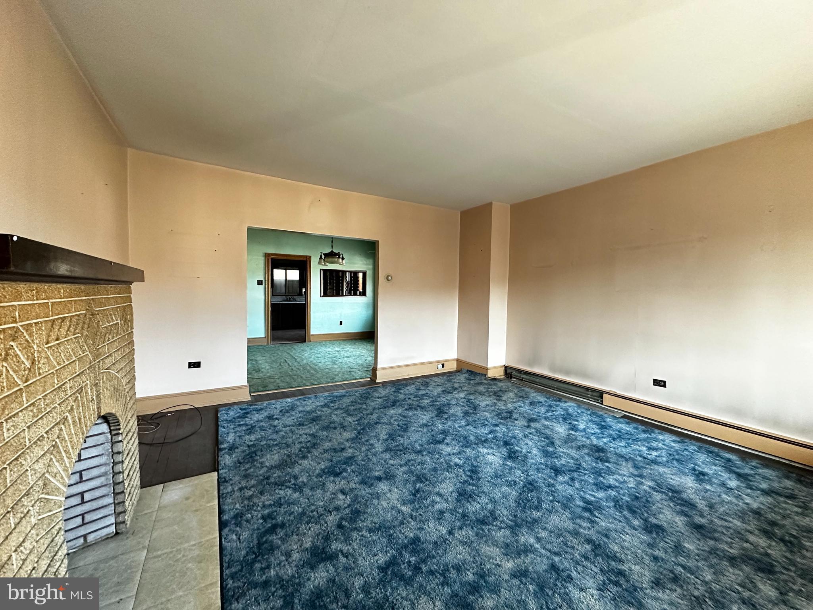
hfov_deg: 102.1
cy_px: 305
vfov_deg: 85.7
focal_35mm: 14
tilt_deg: -2.7
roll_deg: -1.3
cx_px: 406
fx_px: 329
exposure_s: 1/60
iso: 500
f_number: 2.2
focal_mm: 2.22
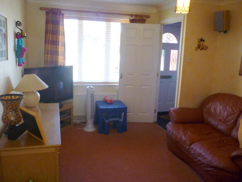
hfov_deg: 61.7
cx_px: 121
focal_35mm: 29
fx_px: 203
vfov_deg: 48.2
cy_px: 91
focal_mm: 5.2
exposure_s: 1/30
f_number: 3.3
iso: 200
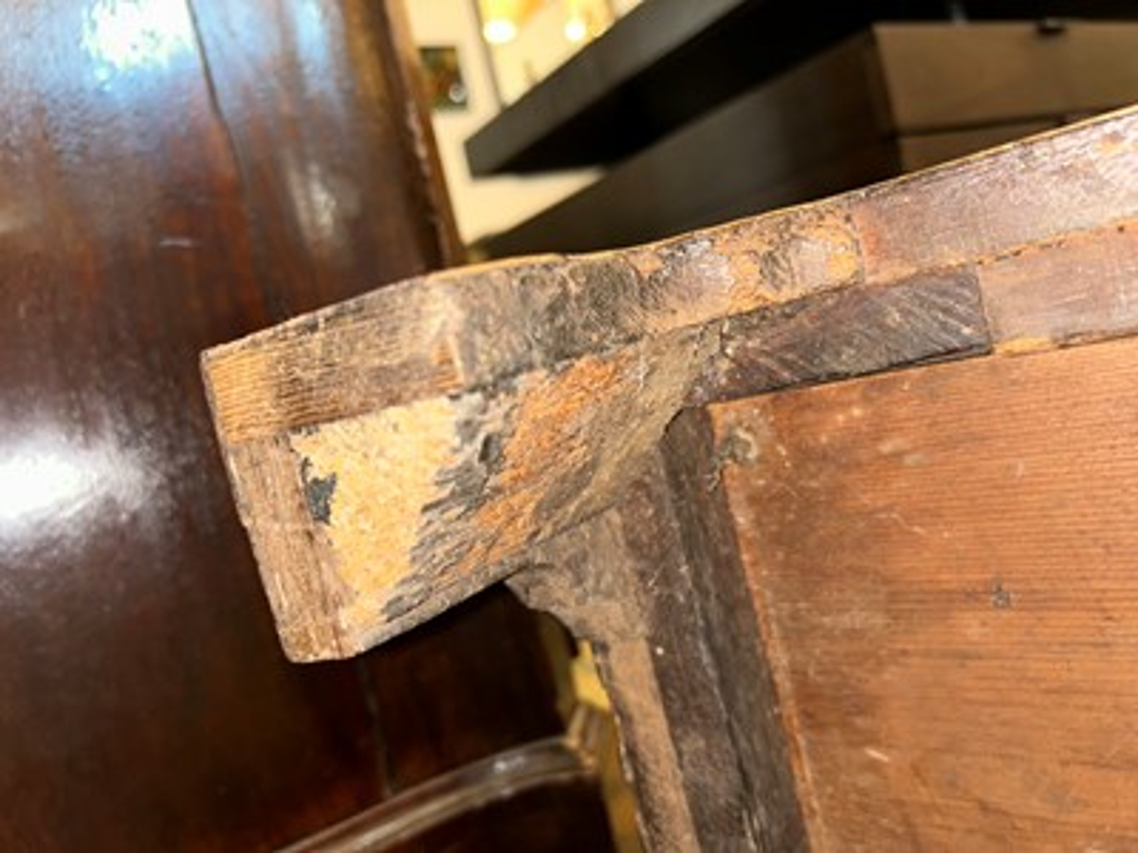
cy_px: 426
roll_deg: +15.0
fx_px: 855
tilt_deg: -3.8
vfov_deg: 53.1
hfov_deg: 67.3
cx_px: 569
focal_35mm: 26
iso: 40
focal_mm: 5.7
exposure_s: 1/17
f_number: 1.5
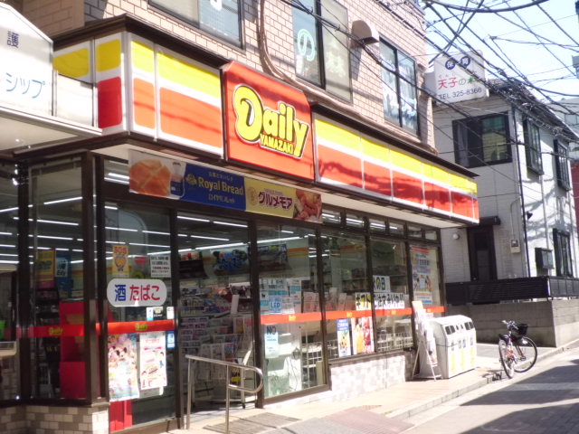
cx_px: 290
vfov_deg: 30.9
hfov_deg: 40.4
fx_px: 786
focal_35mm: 47
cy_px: 217
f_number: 3.4
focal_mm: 8.3
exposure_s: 1/800
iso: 200
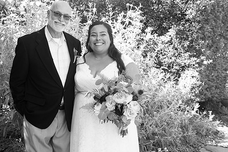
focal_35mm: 52
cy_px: 65
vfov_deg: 26.0
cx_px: 77
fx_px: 329
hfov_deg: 37.8
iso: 640
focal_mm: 38
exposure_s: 1/400
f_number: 4.5
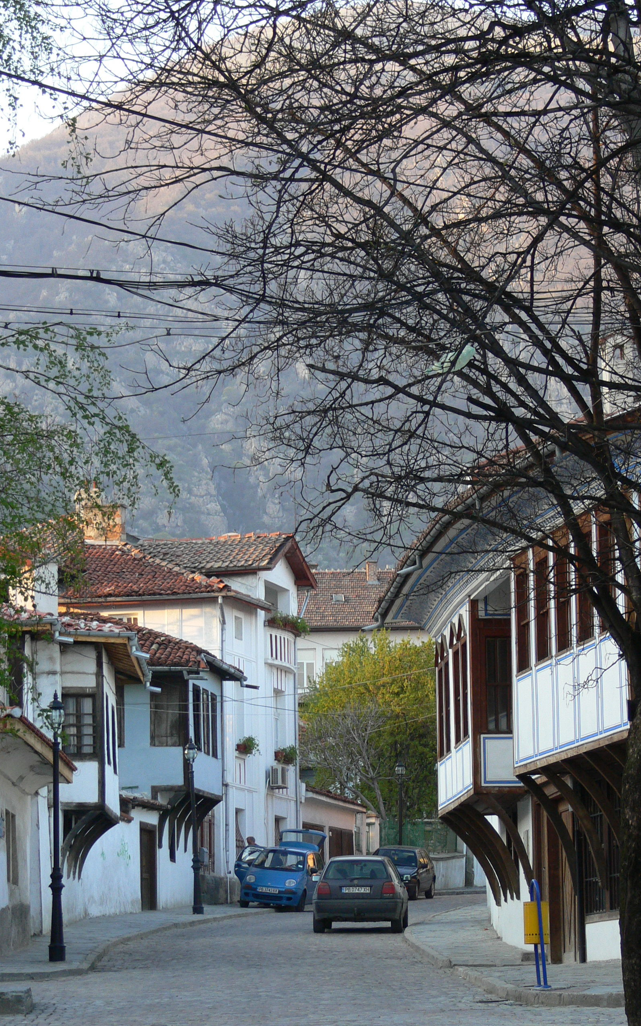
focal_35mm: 141
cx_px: 303
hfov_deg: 9.3
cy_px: 516
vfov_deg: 14.8
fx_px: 3940
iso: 80
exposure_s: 1/50
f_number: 4
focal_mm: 22
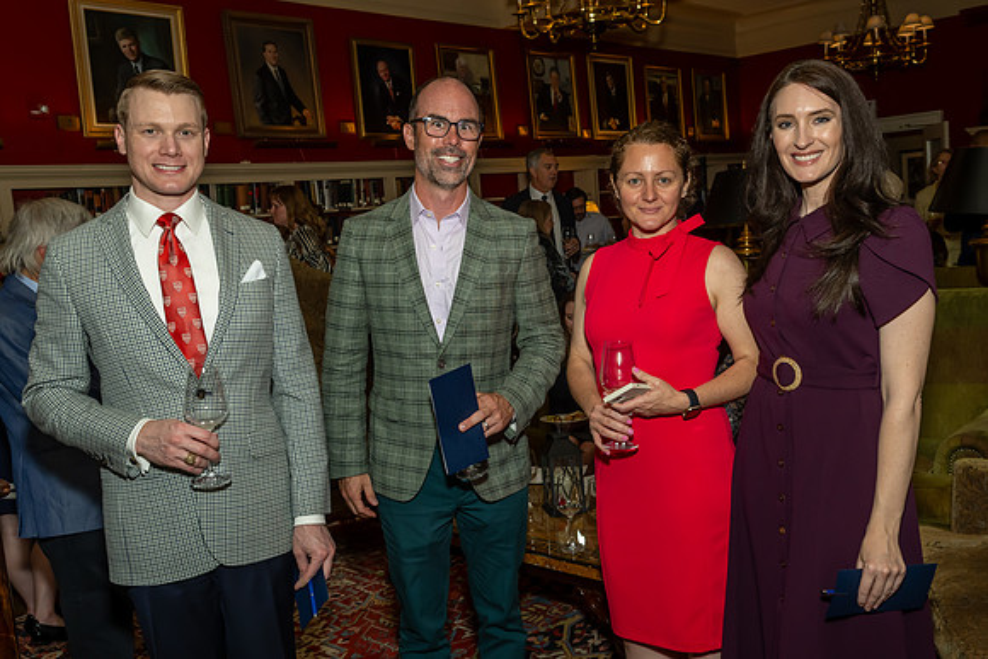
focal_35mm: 33
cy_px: 328
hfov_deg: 57.7
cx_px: 534
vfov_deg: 40.4
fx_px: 896
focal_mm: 20
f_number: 8
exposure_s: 1/250
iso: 500
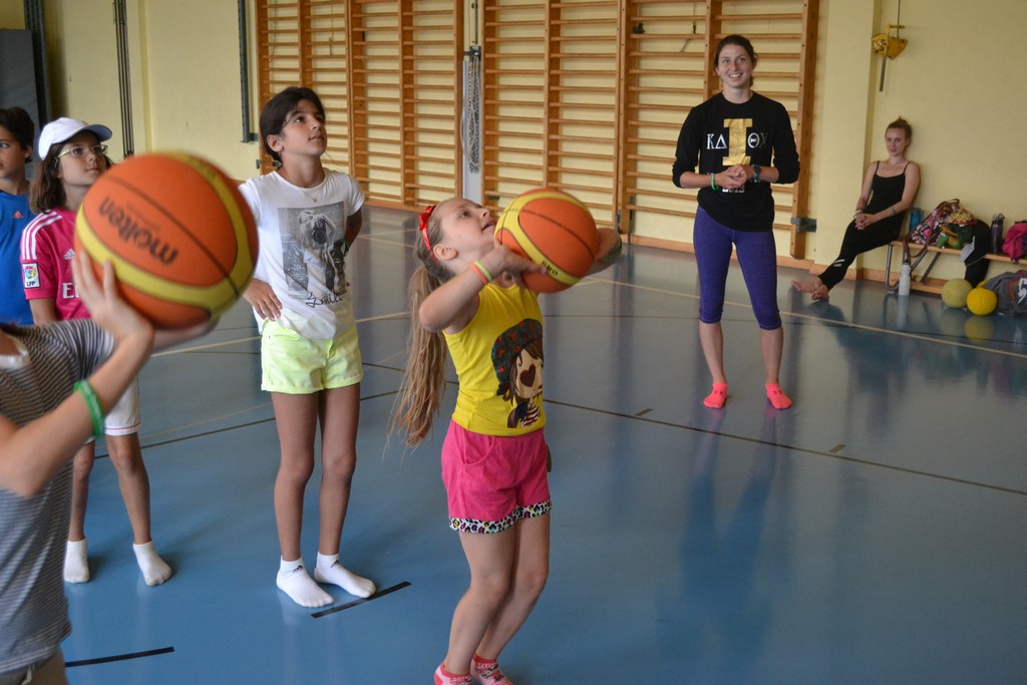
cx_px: 514
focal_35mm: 42
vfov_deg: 31.9
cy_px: 342
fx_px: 1198
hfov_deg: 46.4
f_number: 4.5
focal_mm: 28
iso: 2500
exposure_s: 1/500
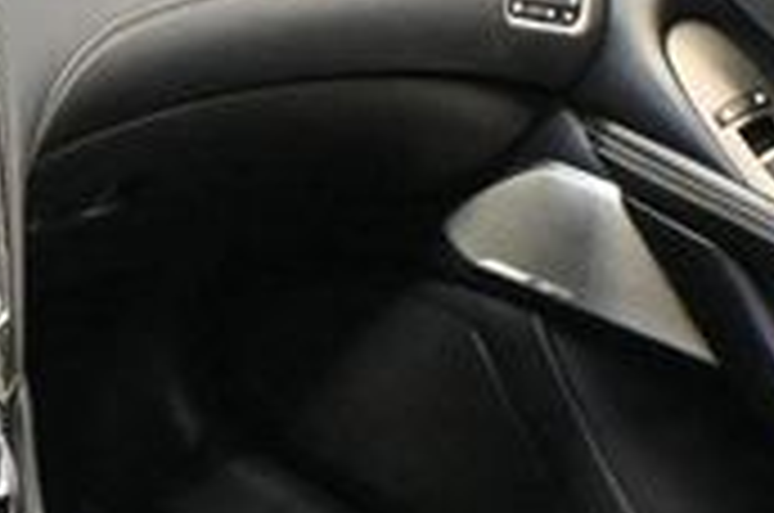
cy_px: 536
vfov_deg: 12.4
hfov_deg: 16.4
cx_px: -531
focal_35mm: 109
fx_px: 2338
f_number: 3.8
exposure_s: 1/40
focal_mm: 19.5
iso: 12800
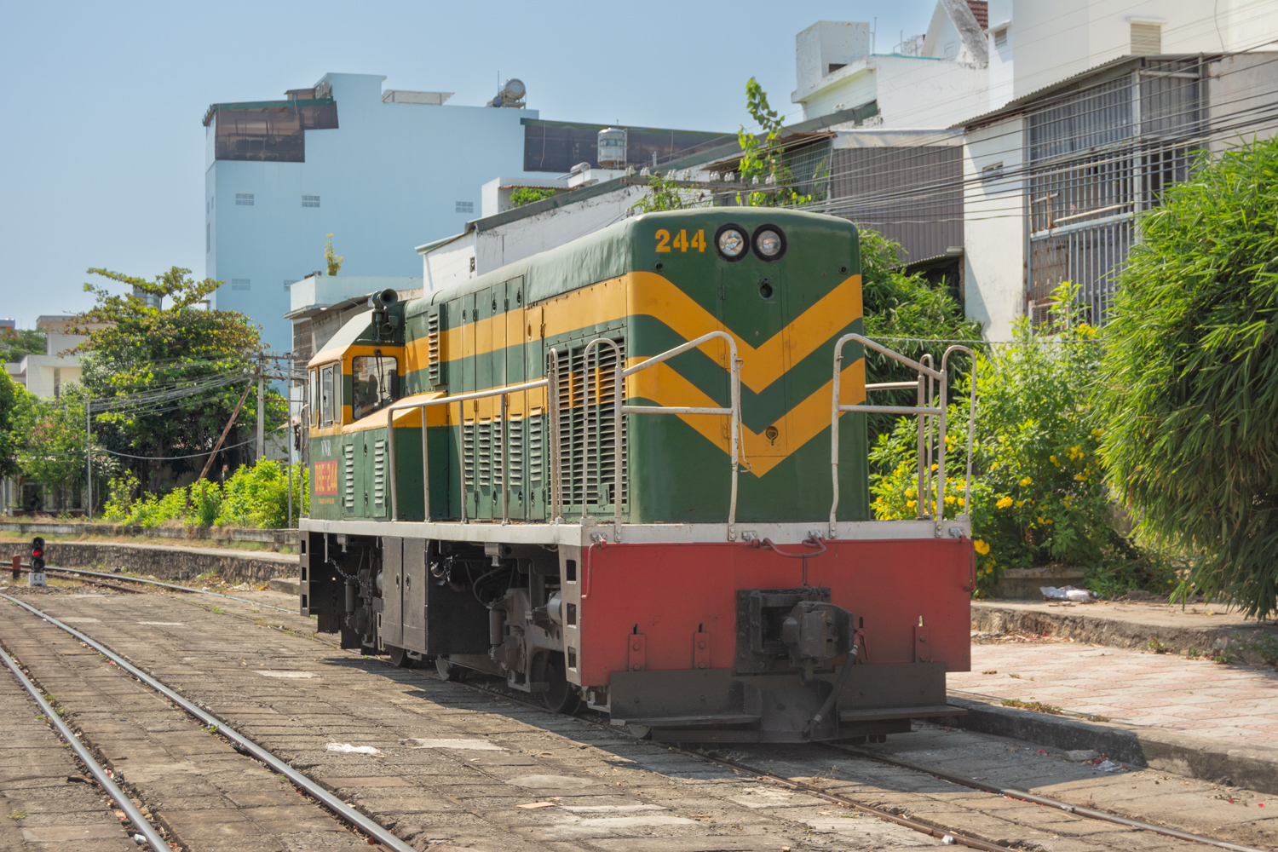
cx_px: 639
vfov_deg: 21.6
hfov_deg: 31.9
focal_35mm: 63
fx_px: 2236
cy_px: 426
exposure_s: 1/640
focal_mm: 42
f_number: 7.1
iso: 160
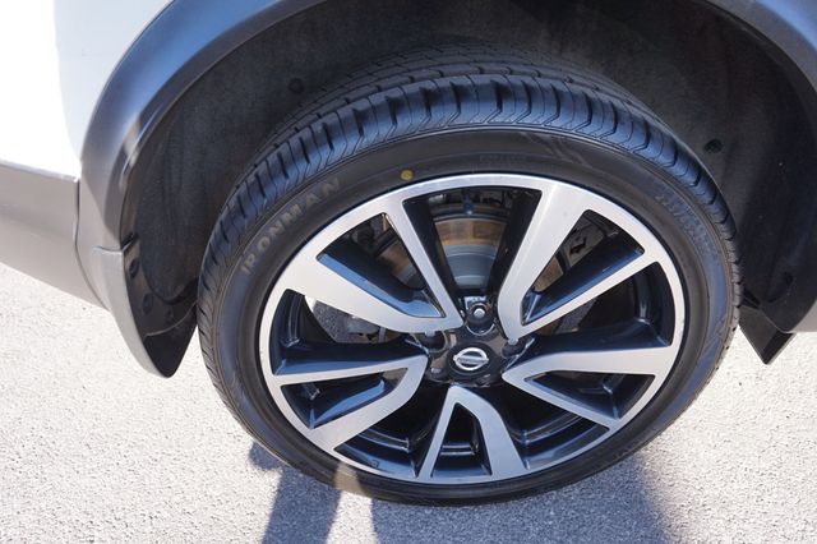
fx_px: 544
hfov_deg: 73.8
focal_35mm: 24
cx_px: 408
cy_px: 272
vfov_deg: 53.1
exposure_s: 1/80
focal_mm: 16
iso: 100
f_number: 4.5
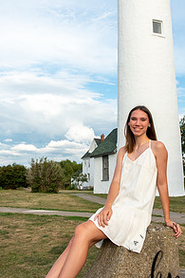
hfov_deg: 31.0
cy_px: 121
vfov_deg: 45.4
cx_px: 116
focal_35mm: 43
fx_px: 332
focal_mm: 28
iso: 400
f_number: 11
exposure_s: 1/250
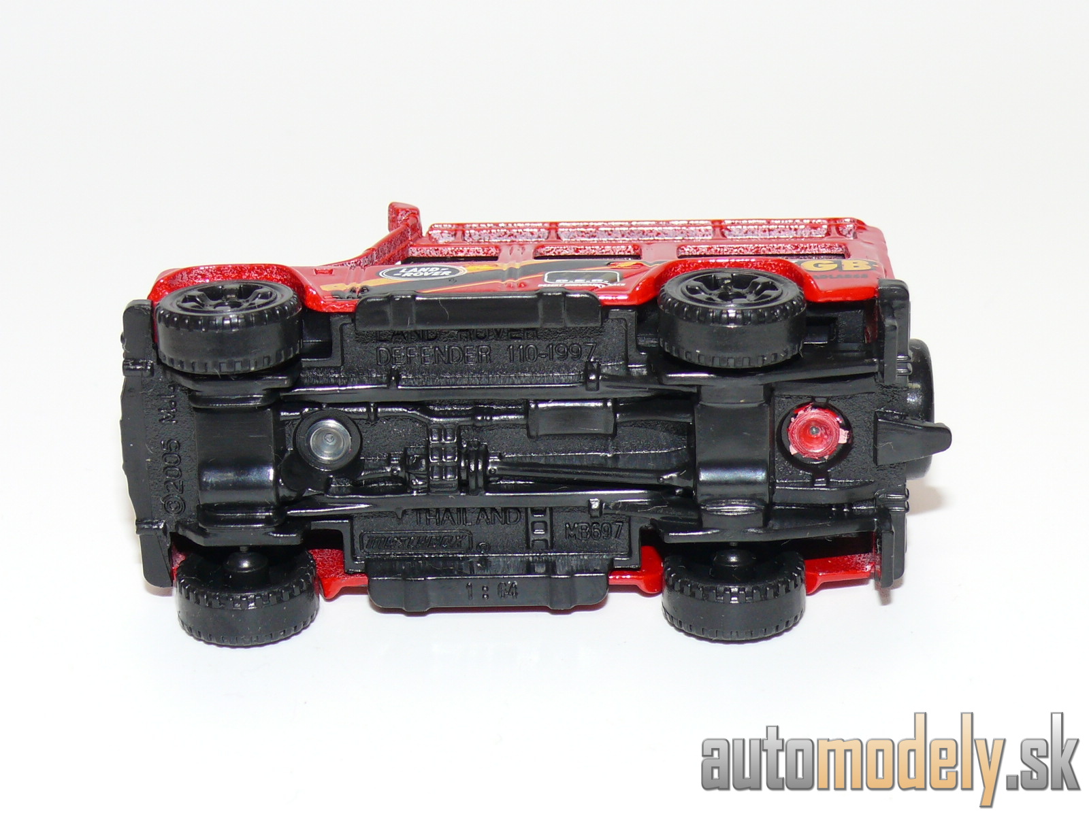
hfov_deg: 20.2
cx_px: 544
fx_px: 3052
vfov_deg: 15.2
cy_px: 408
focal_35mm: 97
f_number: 4
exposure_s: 1/30
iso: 100
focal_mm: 13.2
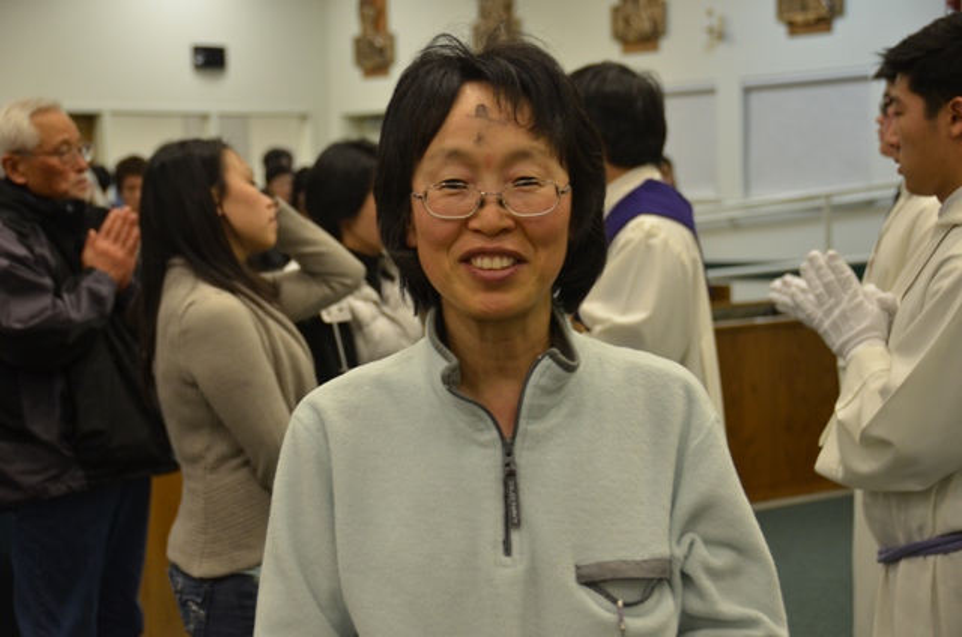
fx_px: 2080
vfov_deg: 17.4
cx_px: 481
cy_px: 318
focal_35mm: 78
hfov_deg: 26.0
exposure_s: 1/30
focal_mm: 52
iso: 900
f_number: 4.8
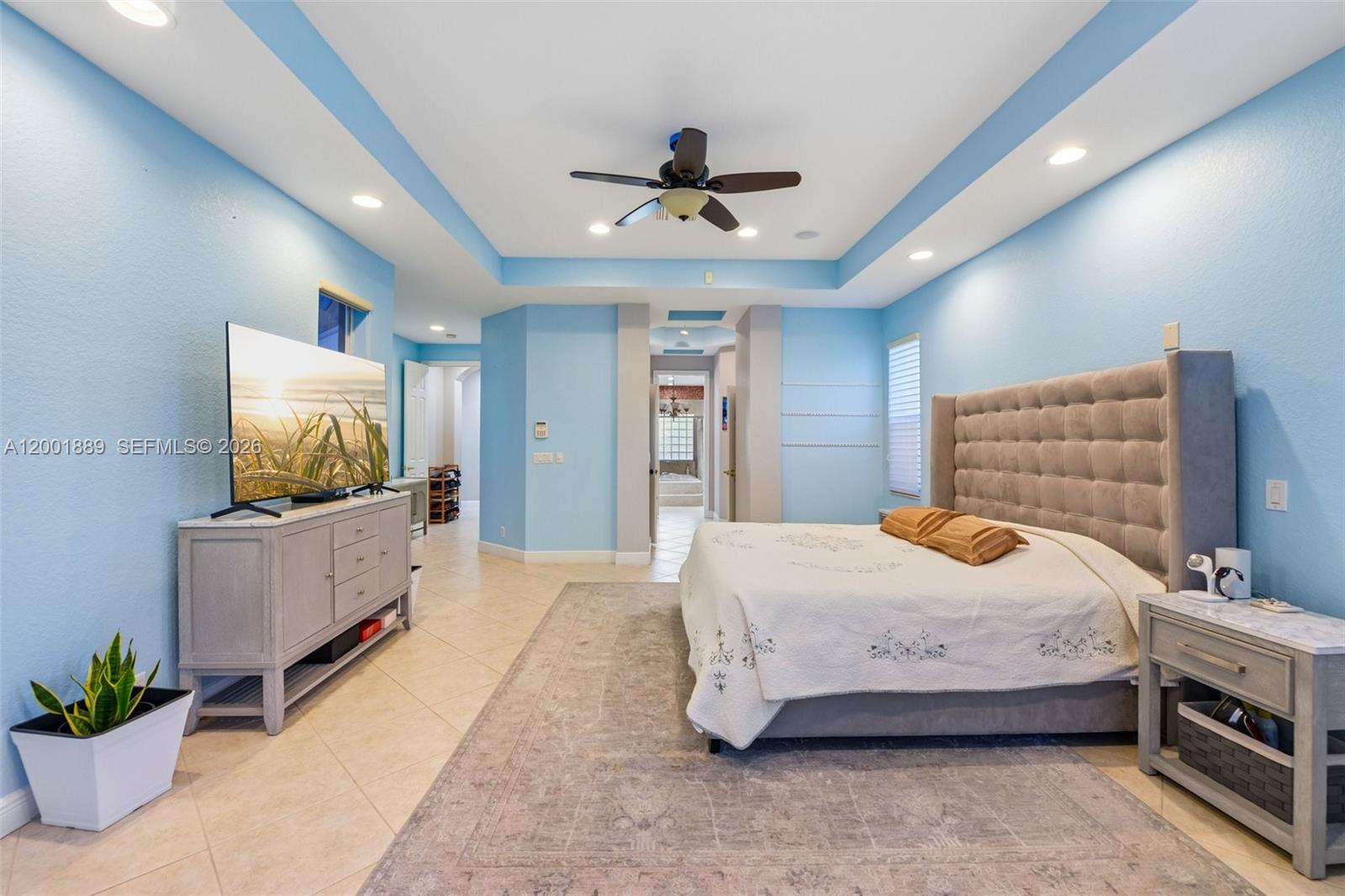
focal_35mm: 14
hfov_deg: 104.3
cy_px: 448
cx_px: 672
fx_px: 523
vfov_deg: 81.2
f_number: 9
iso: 200
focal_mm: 14
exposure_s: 1/3.33
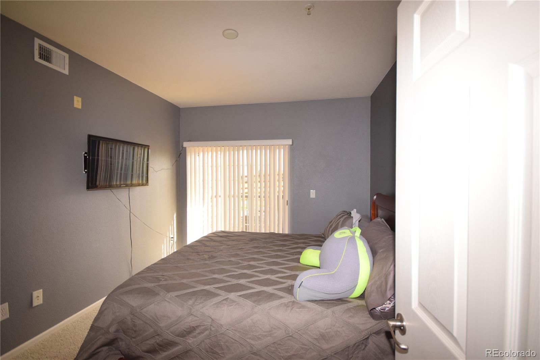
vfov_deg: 72.0
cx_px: 270
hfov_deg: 95.0
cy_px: 180
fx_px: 247
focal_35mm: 16
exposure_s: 1/200
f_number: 5
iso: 800
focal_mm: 11
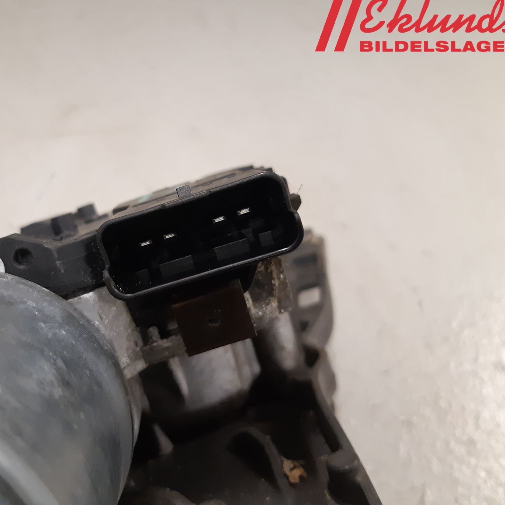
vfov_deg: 52.5
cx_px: 179
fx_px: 512
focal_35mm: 31
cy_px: 251
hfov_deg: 51.8
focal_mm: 3.93
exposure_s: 1/50
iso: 250
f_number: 1.7
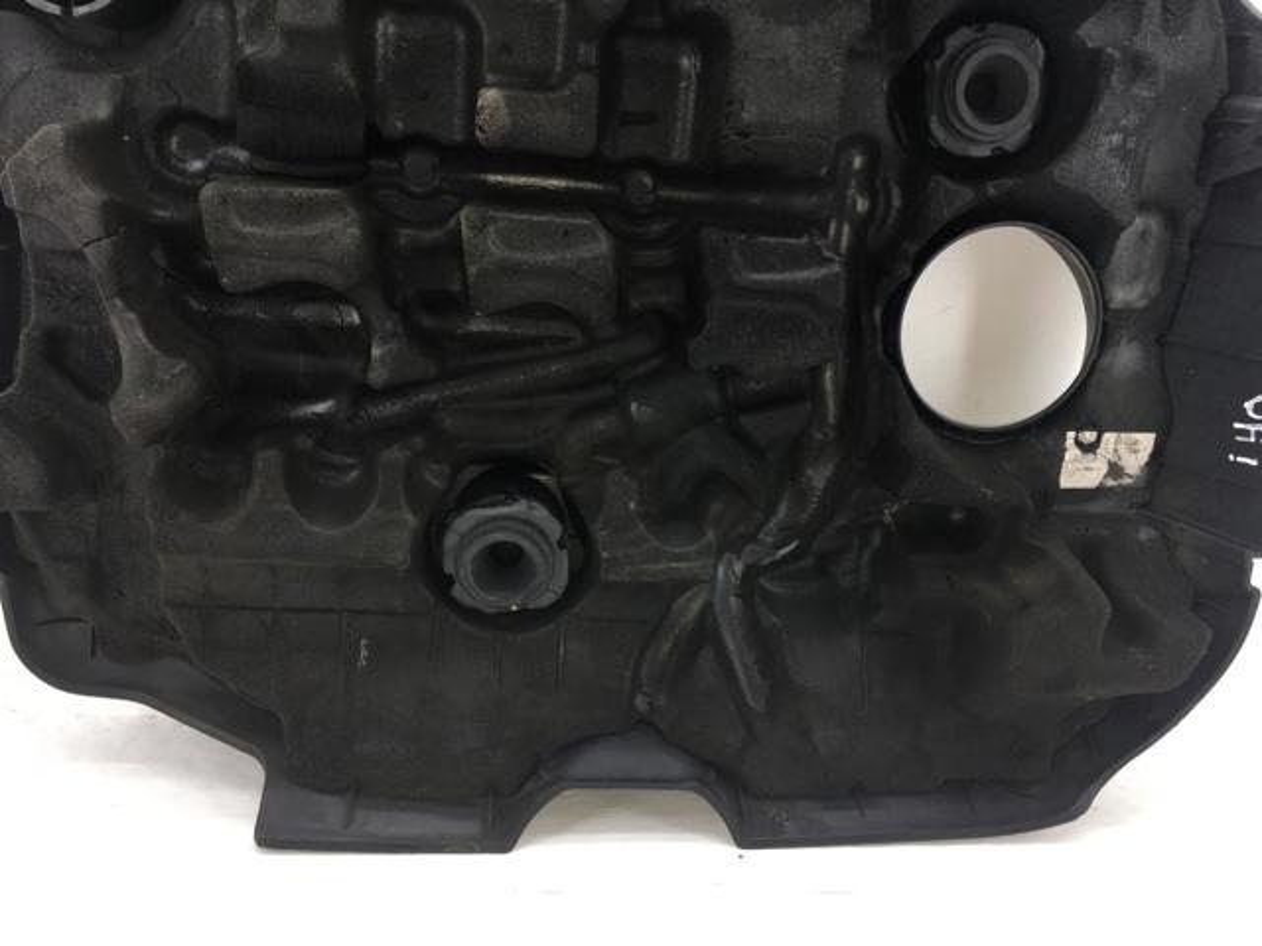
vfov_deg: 48.2
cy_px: 473
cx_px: 631
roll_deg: -2.6
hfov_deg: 61.7
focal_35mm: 29
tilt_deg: -12.8
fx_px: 1057
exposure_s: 1/54
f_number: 2.2
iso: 25
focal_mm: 4.15
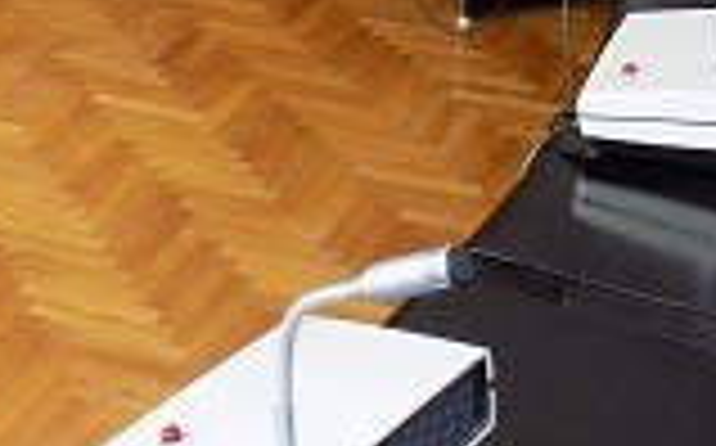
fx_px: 1793
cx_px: 356
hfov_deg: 22.6
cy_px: -482
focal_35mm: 92
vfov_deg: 12.3
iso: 140
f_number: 3.1
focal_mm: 4
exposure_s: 1/30
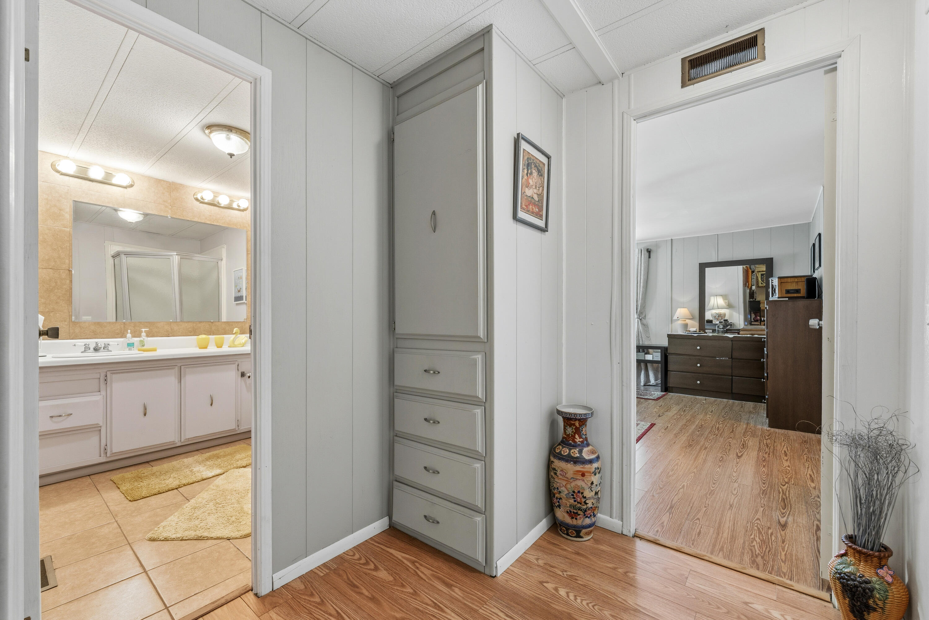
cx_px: 464
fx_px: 361
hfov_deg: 104.3
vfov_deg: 81.2
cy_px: 310
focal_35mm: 14
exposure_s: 2.5
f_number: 9
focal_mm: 14
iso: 250
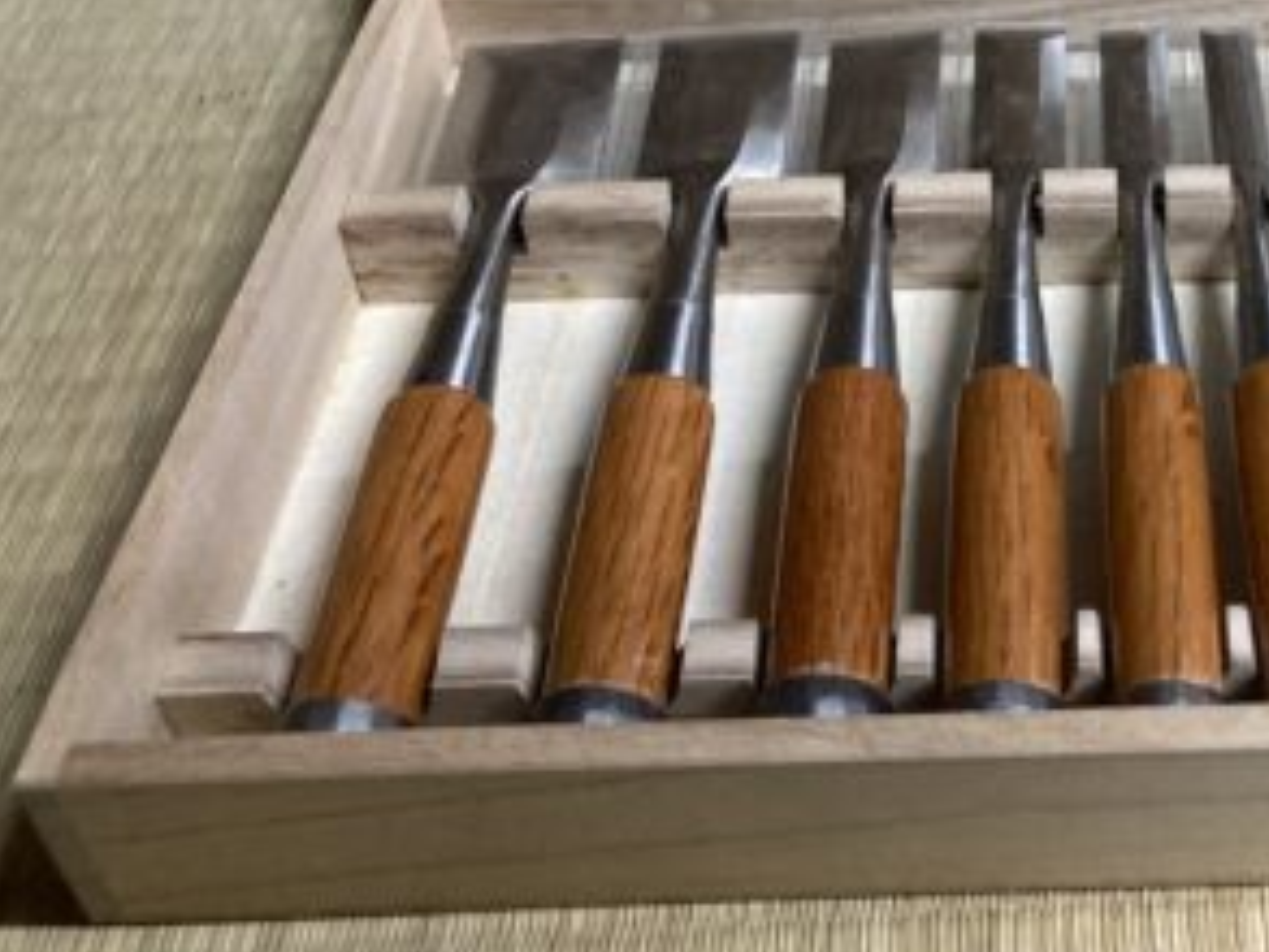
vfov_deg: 26.4
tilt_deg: -37.0
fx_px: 1944
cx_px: 1124
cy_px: 56
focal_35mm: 53
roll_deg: +1.2
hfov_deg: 34.3
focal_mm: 3.99
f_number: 1.8
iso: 250
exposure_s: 1/60
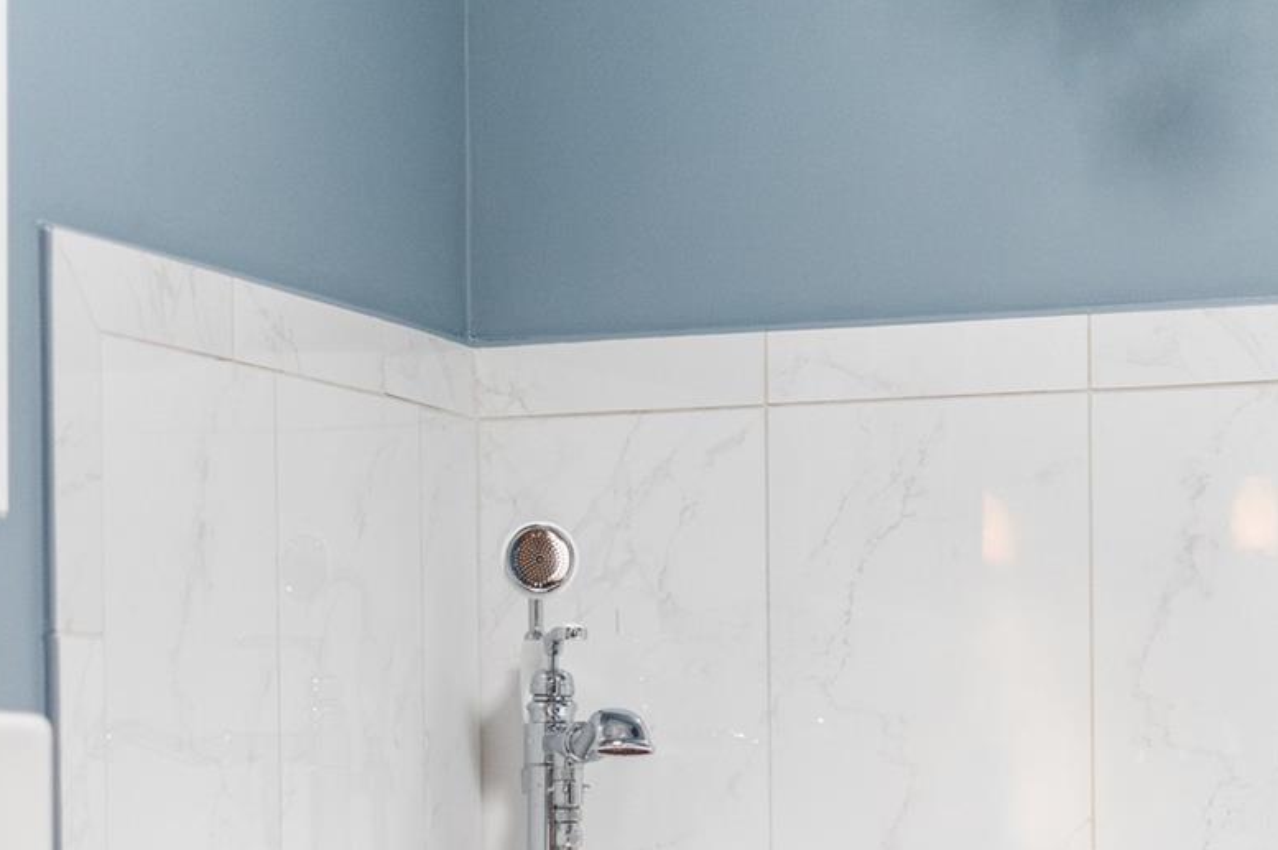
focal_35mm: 103
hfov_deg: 19.8
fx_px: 3654
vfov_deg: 13.1
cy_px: 784
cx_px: 640
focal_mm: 50
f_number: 1.8
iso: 1600
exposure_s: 1/320
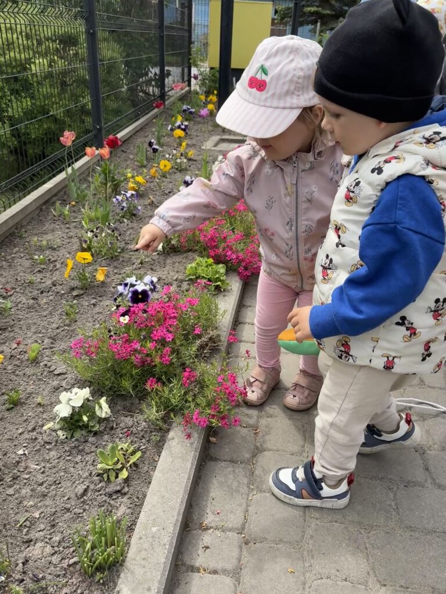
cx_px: 223
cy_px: 297
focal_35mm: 26
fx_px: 447
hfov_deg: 53.1
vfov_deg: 67.3
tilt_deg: -27.5
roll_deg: -3.0
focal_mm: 5.96
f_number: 1.6
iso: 50
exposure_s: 1/1048
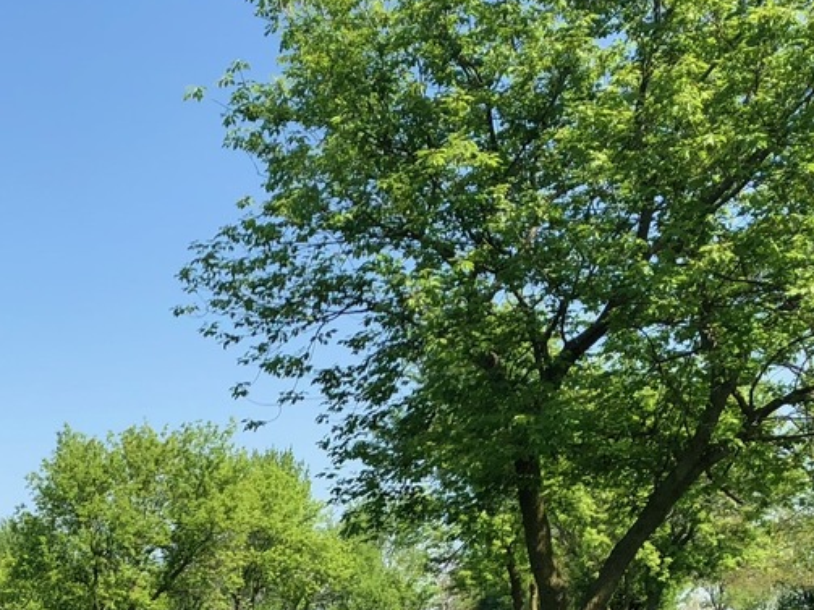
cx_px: -52
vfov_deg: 16.8
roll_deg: -1.2
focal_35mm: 83
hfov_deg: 22.4
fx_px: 1951
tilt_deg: -2.9
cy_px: 775
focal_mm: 3.99
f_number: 1.8
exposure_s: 1/1279
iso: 20
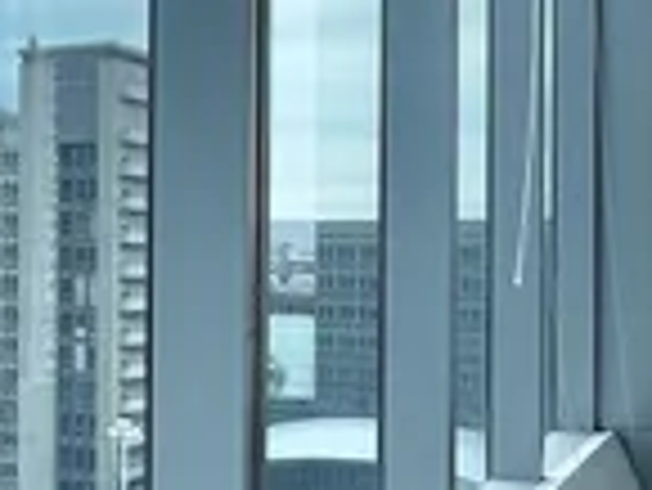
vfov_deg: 19.2
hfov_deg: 23.7
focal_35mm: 77
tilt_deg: -0.6
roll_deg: -0.3
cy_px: 252
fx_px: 1452
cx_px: -67
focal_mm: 2.22
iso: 40
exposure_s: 1/899
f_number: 2.2
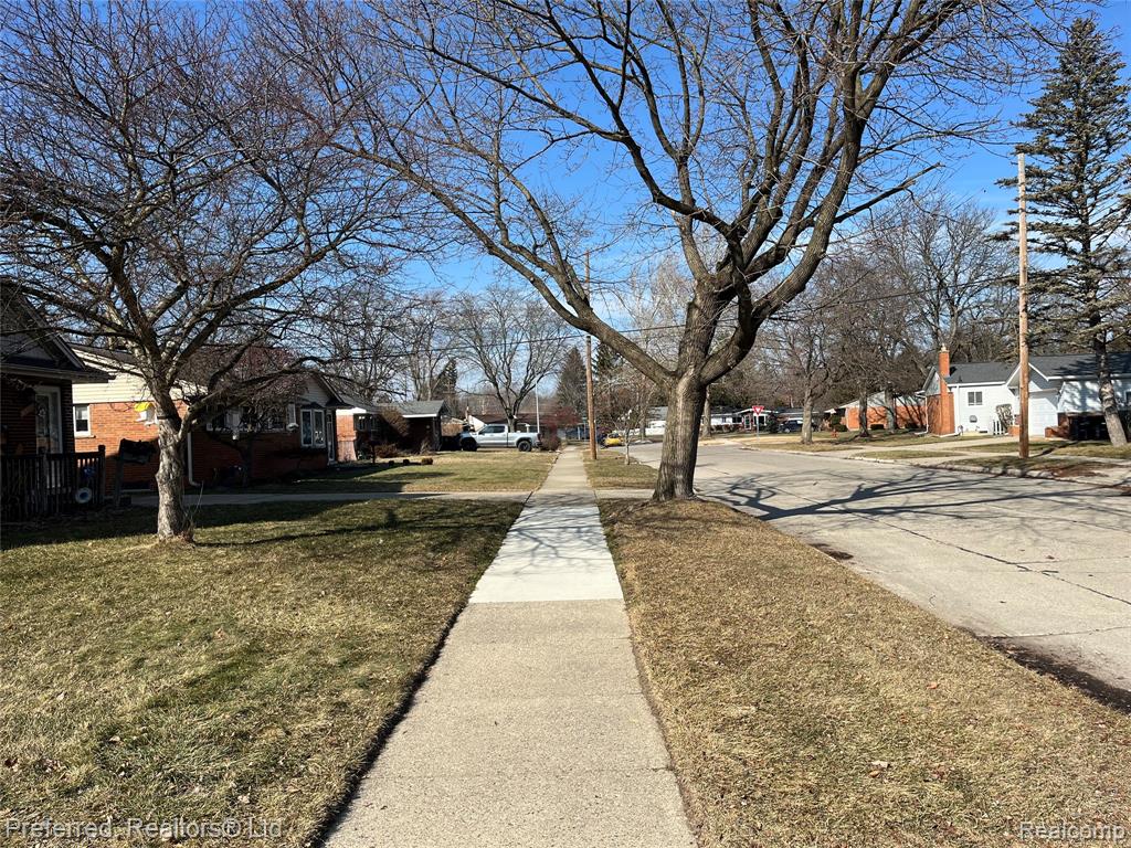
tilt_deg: -0.5
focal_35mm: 26
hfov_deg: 67.3
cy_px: 424
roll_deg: +2.8
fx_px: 849
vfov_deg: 53.1
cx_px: 566
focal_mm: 5.1
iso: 50
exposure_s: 1/2755
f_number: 1.6
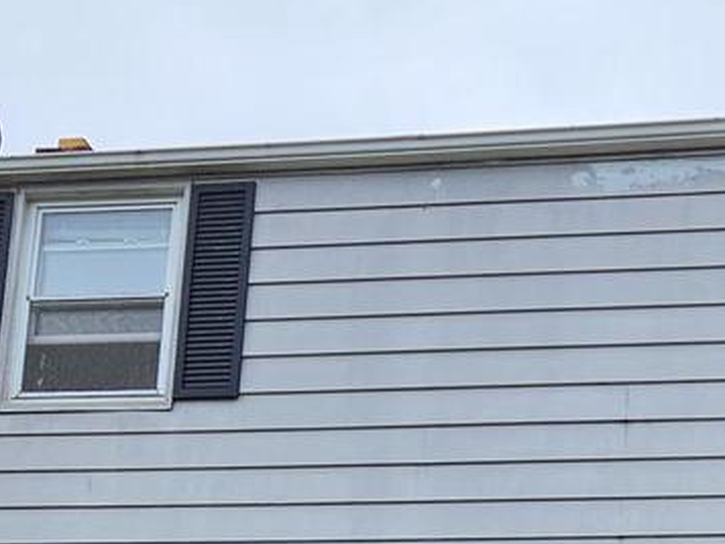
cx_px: 613
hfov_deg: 20.8
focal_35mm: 93
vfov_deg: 14.8
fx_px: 1948
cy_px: 813
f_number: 1.8
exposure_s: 1/1339
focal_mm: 5.4
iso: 25
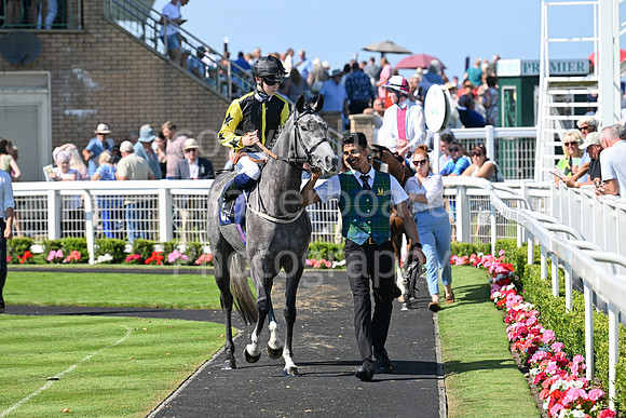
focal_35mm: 200
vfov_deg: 6.9
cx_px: 313
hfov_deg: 10.3
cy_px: 209
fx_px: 3478
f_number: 5.6
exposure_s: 1/1600
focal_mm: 200
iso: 400
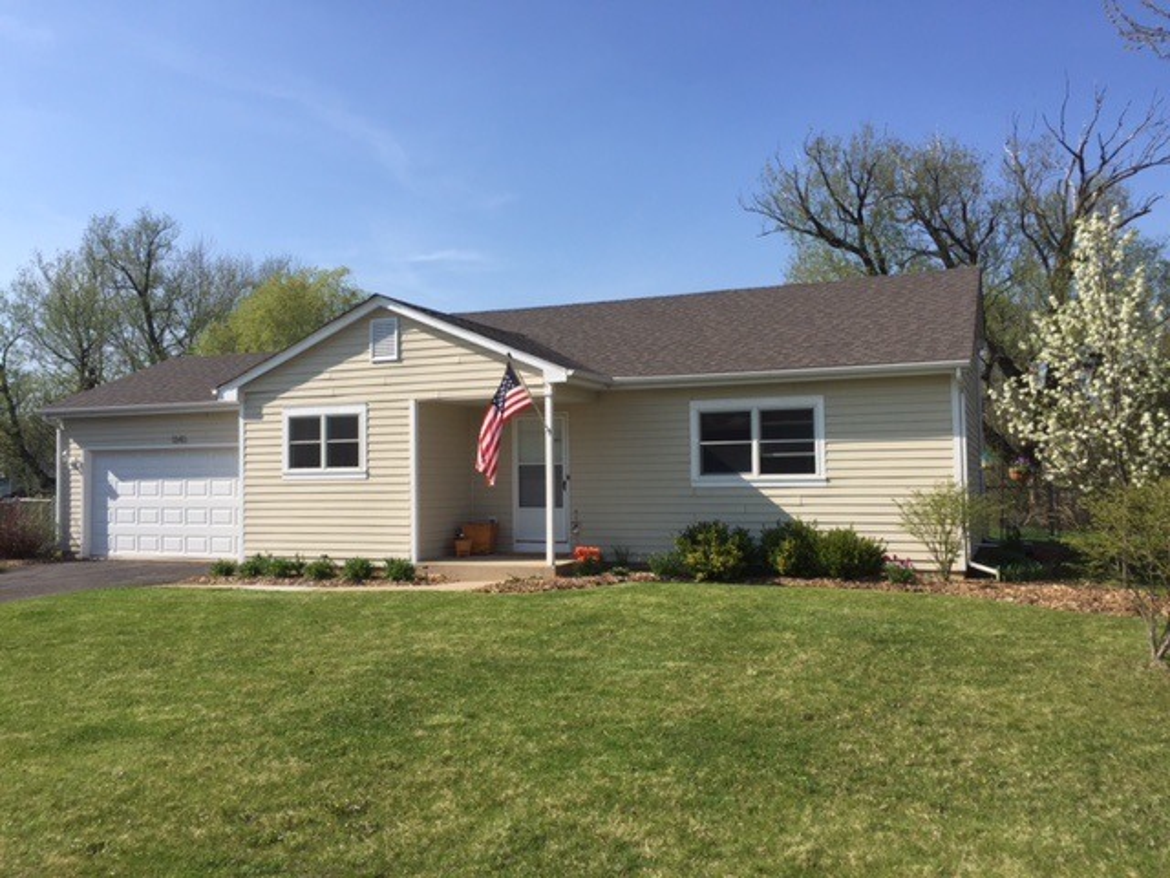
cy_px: 439
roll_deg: -0.6
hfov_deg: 61.7
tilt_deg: +2.1
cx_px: 585
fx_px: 980
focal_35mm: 29
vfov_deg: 48.2
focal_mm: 4.15
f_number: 2.2
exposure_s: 1/1883
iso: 32
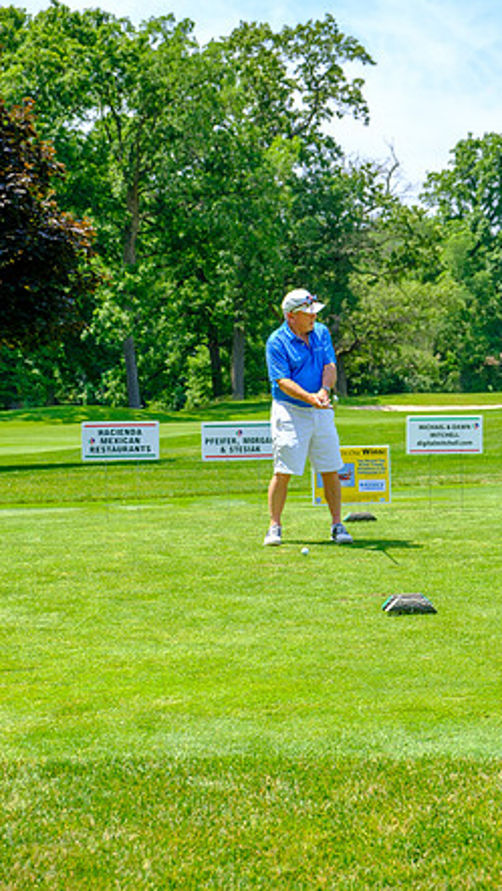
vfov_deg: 32.3
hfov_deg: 18.5
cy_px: 439
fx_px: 1536
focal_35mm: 65
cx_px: 300
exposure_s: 1/500
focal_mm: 40.7
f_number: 5
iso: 200
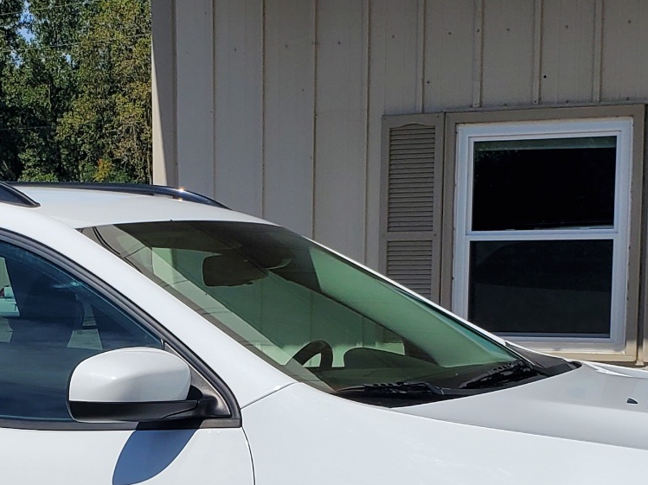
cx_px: 179
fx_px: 1572
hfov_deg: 23.1
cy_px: 491
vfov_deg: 17.1
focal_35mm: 84
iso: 50
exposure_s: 1/5000
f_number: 2.4
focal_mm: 4.3
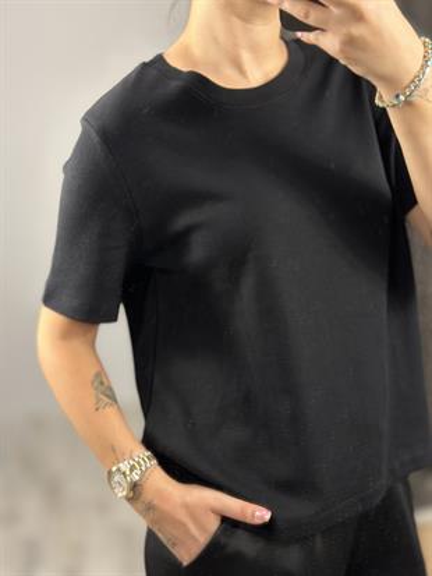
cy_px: 288
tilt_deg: -35.0
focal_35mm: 48
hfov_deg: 30.3
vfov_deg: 39.6
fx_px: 798
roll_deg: +4.1
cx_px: 216
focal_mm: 6.86
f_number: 1.78
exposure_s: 1/50
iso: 320
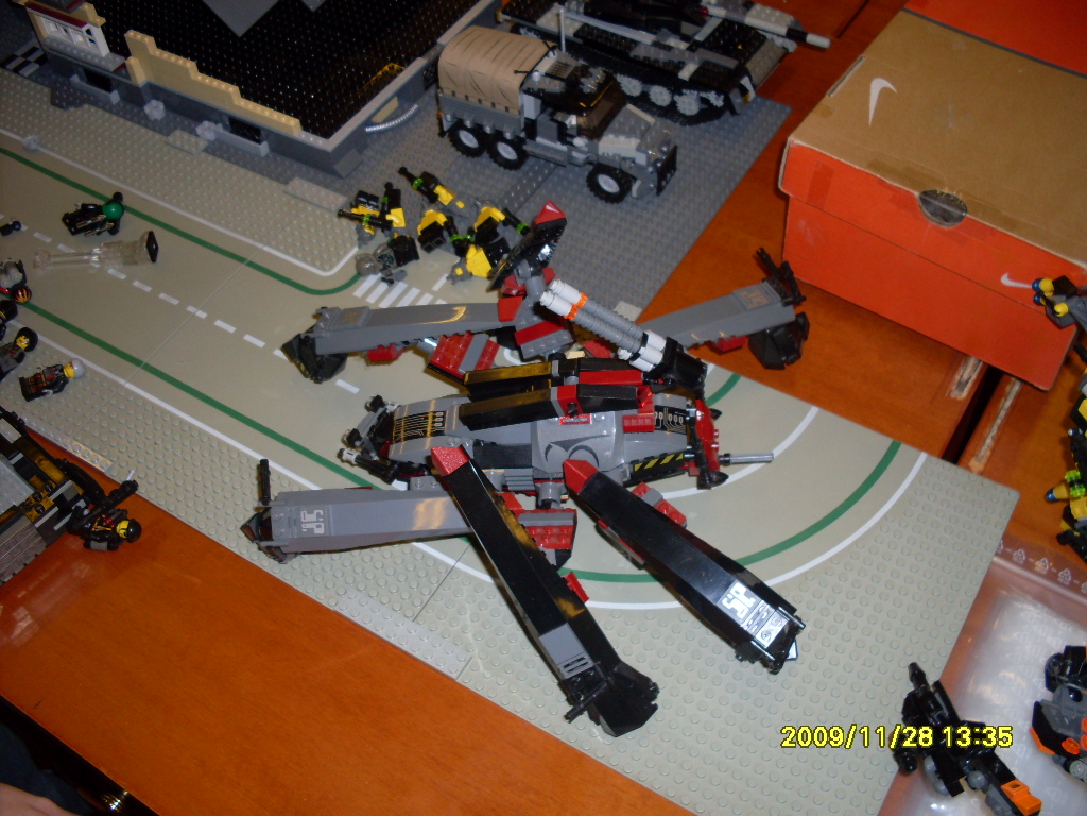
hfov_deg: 49.0
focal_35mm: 38
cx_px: 544
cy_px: 408
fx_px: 1193
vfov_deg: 37.7
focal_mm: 6.3
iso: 100
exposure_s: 1/45
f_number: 2.8
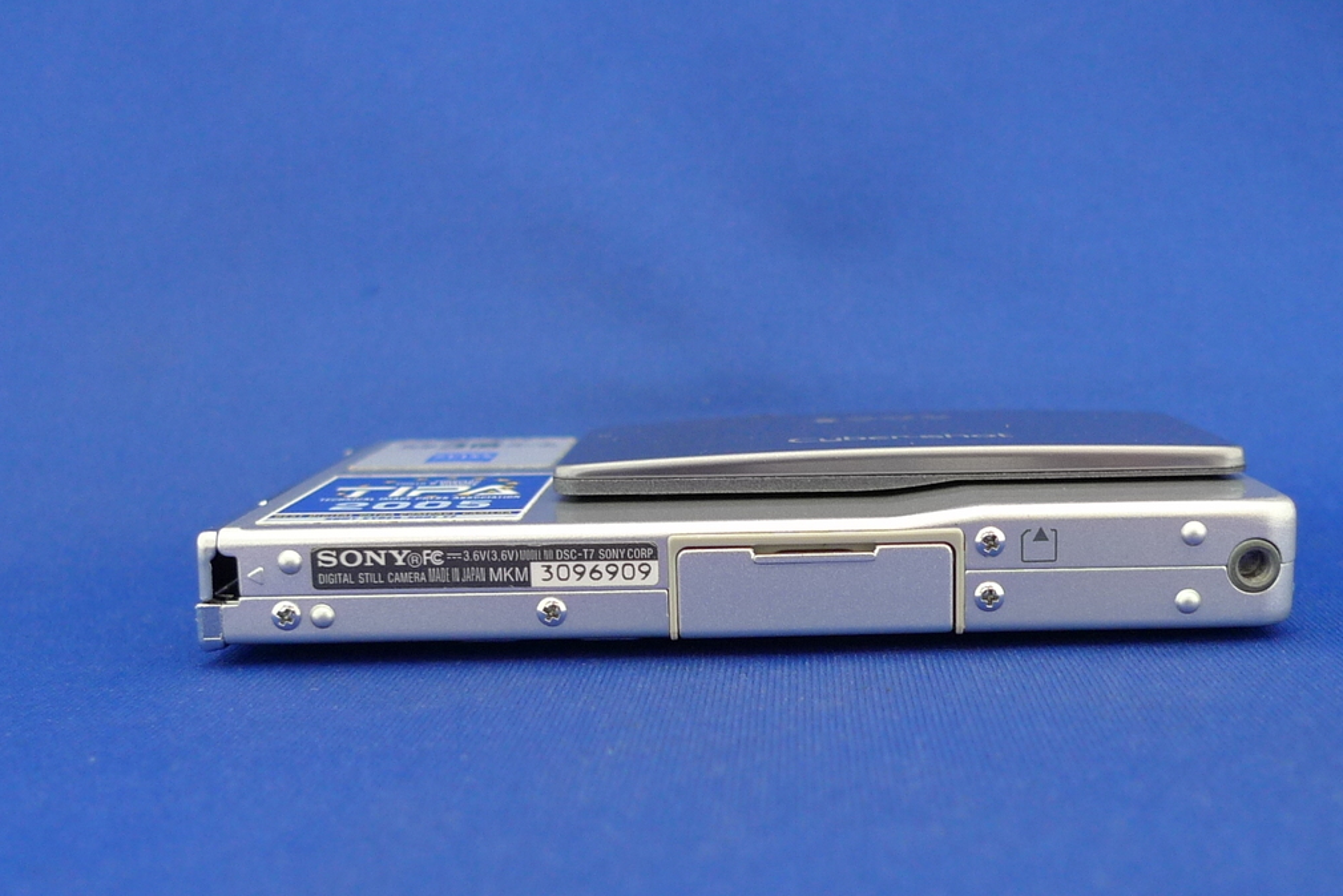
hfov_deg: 46.3
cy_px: 534
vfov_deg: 31.8
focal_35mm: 42
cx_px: 747
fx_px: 1567
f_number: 2
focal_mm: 5.1
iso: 200
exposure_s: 1/30
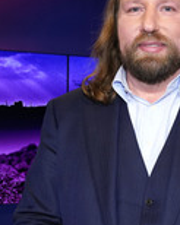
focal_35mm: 77
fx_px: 513
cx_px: 150
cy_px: 150
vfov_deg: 24.6
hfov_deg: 19.6
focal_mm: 28
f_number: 5.6
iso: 1600
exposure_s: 1/125
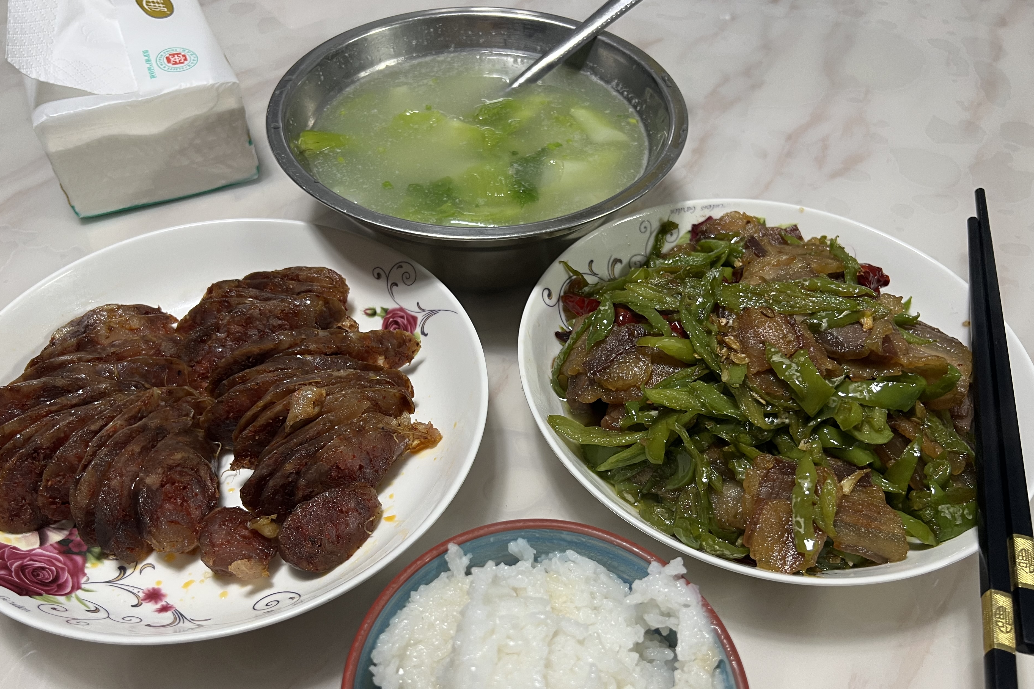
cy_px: 402
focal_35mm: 29
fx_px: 833
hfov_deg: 63.6
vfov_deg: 44.8
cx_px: 494
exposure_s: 1/50
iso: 80
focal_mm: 5.7
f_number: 1.5
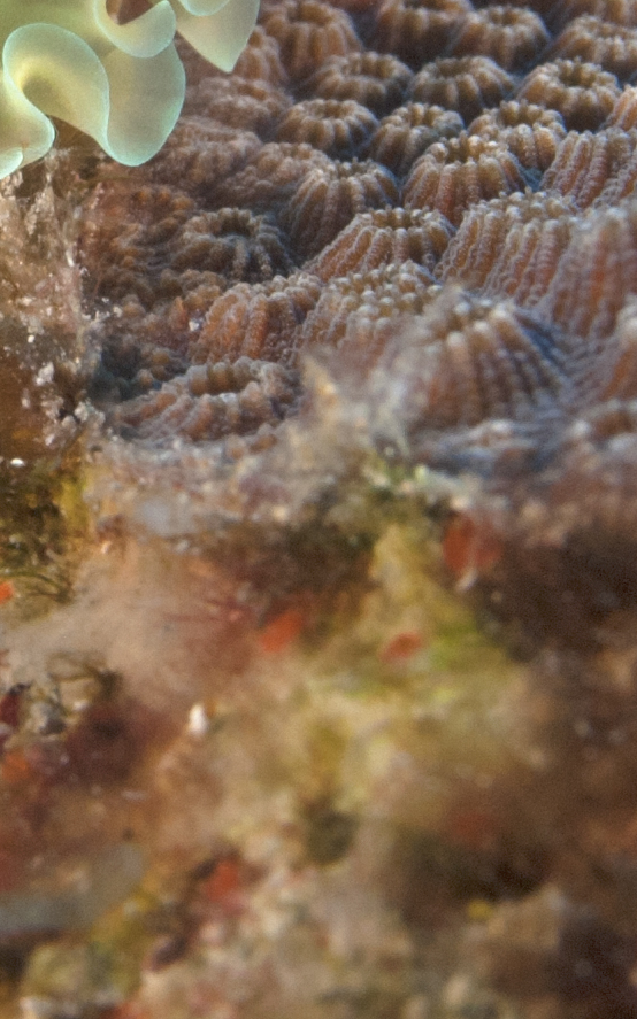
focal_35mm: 401
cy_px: -145
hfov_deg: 3.3
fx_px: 11144
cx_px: -159
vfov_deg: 5.2
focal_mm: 60
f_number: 11
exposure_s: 1/125
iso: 200
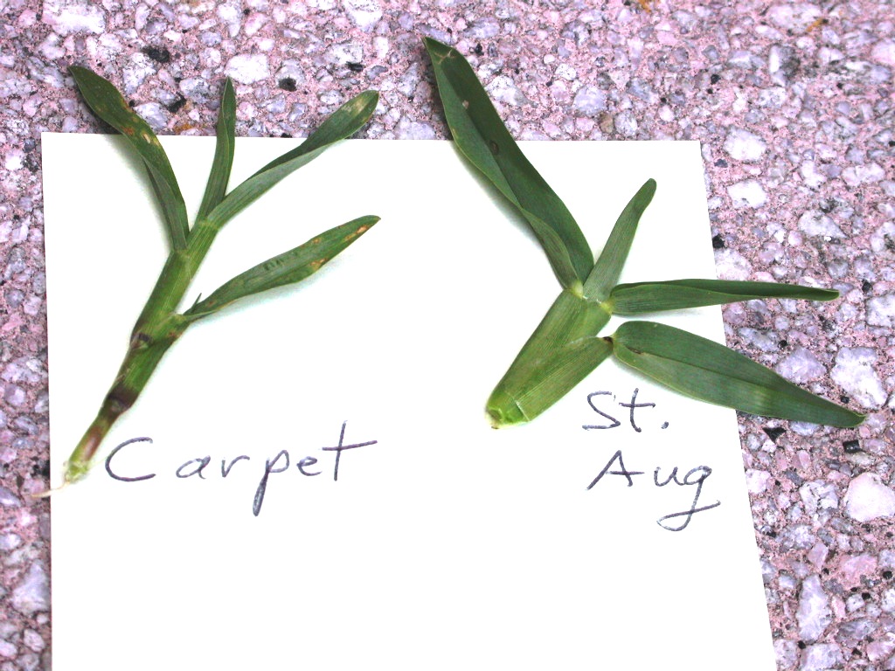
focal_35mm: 137
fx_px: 3542
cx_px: 448
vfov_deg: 10.8
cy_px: 336
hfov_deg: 14.4
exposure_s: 1/86.9
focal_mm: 28.4
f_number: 4.7
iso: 100
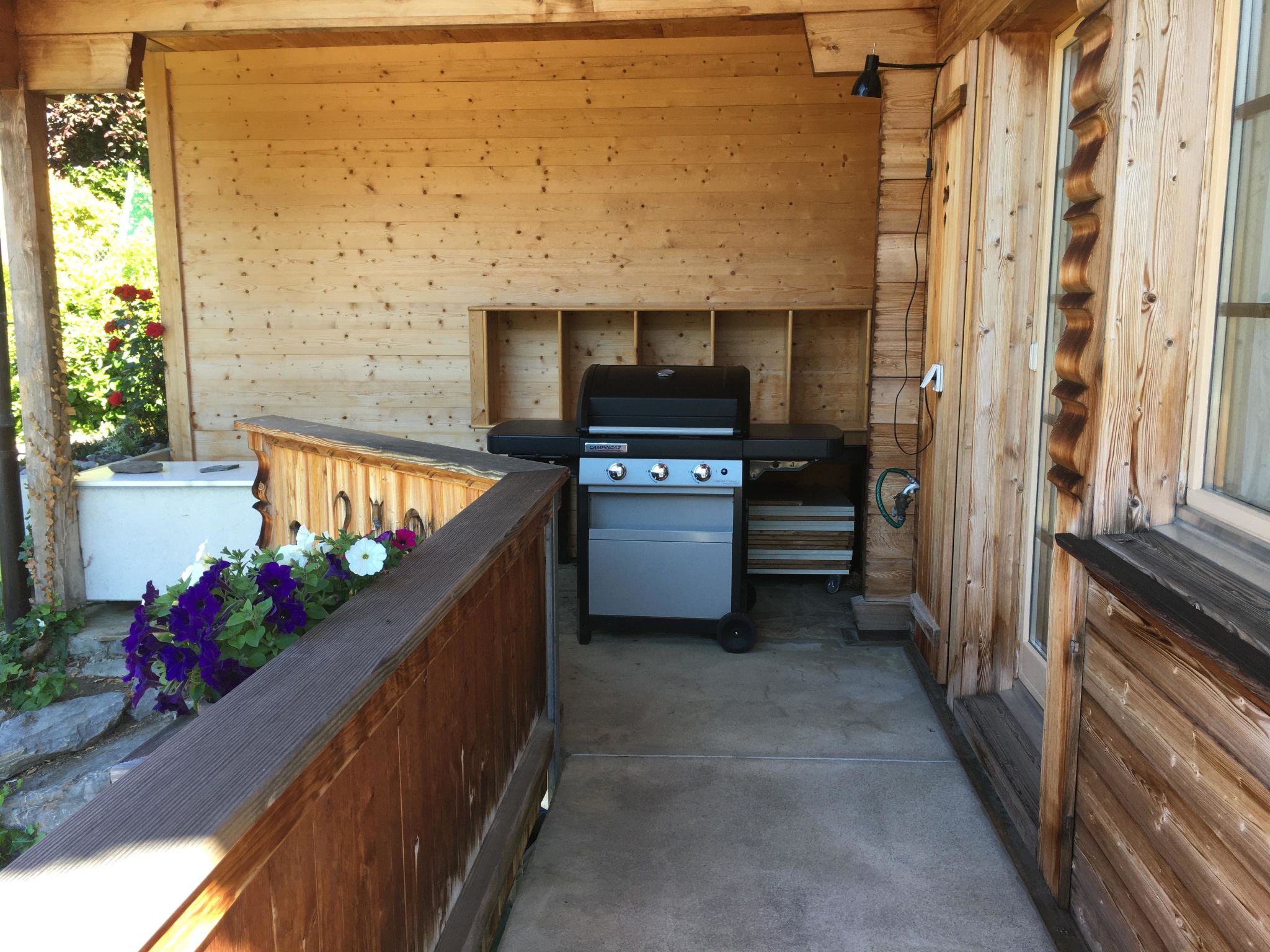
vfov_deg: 48.2
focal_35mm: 29
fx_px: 1064
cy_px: 476
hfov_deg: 61.7
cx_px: 635
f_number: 2.2
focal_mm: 4.15
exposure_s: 1/100
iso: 32
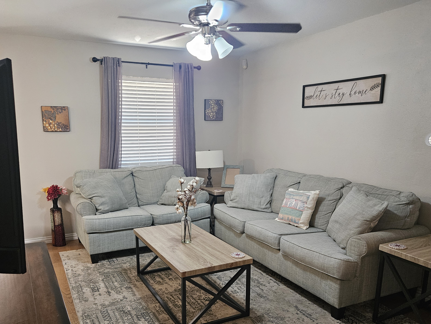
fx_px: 361
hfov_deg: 61.6
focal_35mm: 29
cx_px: 207
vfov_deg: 47.7
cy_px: 204
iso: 640
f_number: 1.8
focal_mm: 5.4
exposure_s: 1/120
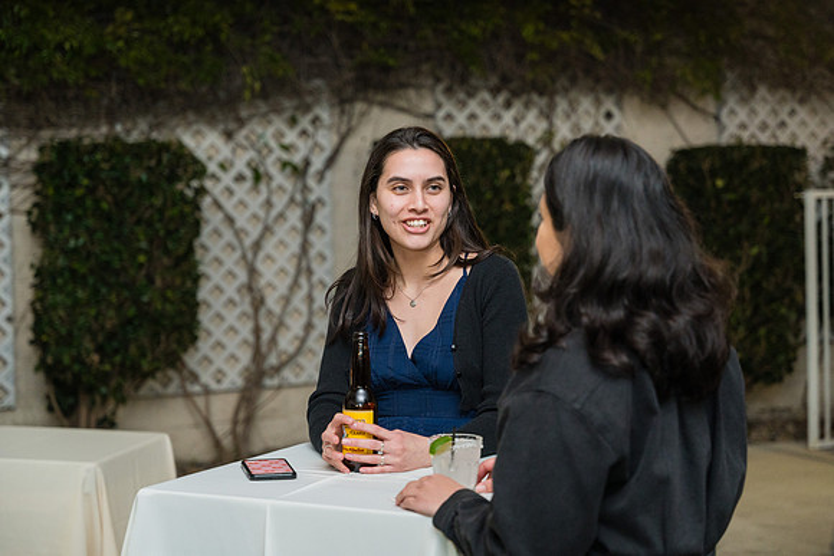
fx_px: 1826
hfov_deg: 25.7
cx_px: 417
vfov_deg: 17.3
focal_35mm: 79
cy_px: 243
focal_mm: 70
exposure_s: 1/250
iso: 1600
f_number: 2.8
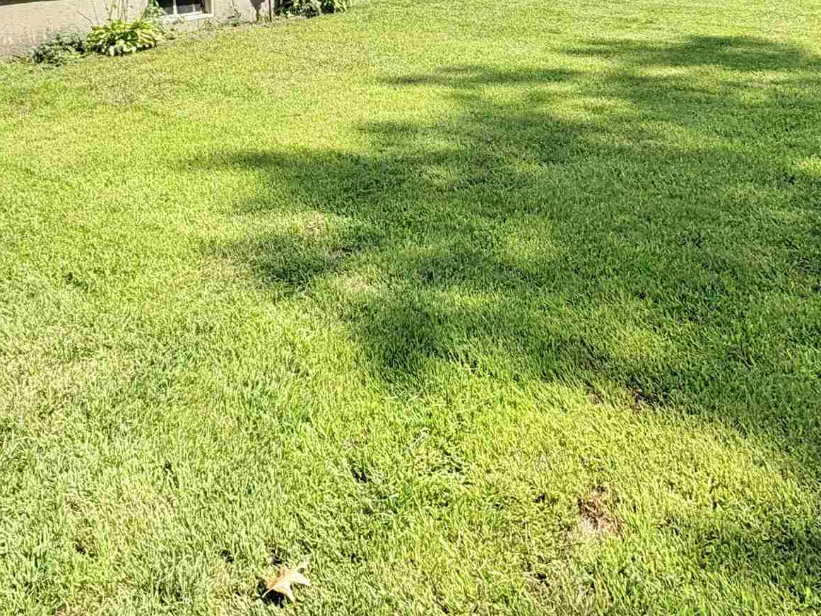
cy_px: -3
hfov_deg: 49.2
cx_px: 267
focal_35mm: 37
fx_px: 878
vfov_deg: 35.0
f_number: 2.2
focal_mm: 2.22
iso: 25
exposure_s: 1/770
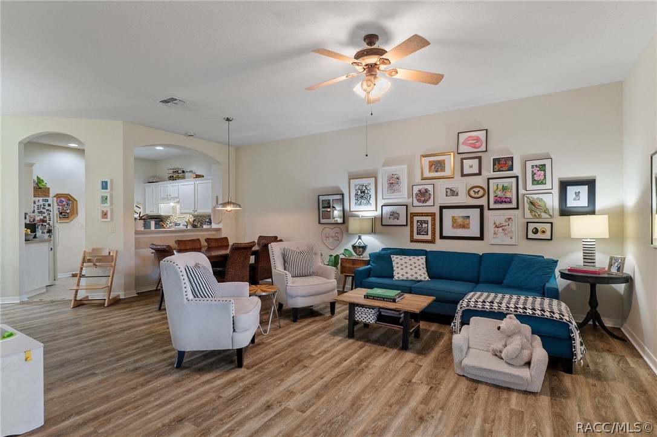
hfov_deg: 90.0
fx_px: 328
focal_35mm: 18
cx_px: 328
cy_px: 218
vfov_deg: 67.3
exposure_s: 3
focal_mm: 12
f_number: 8
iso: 320
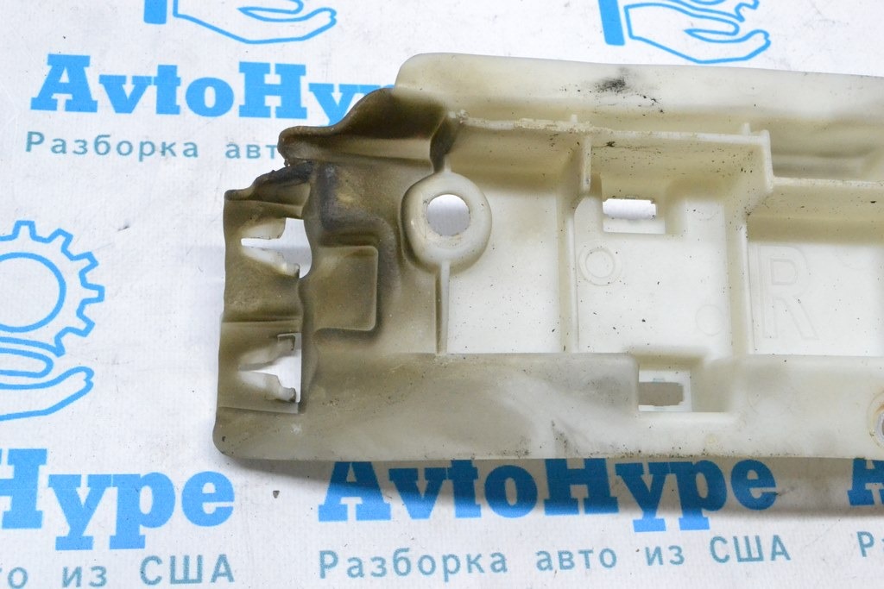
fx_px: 1179
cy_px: 294
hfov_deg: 41.1
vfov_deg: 28.1
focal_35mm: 48
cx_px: 442
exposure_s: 1/160
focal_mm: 32
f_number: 11
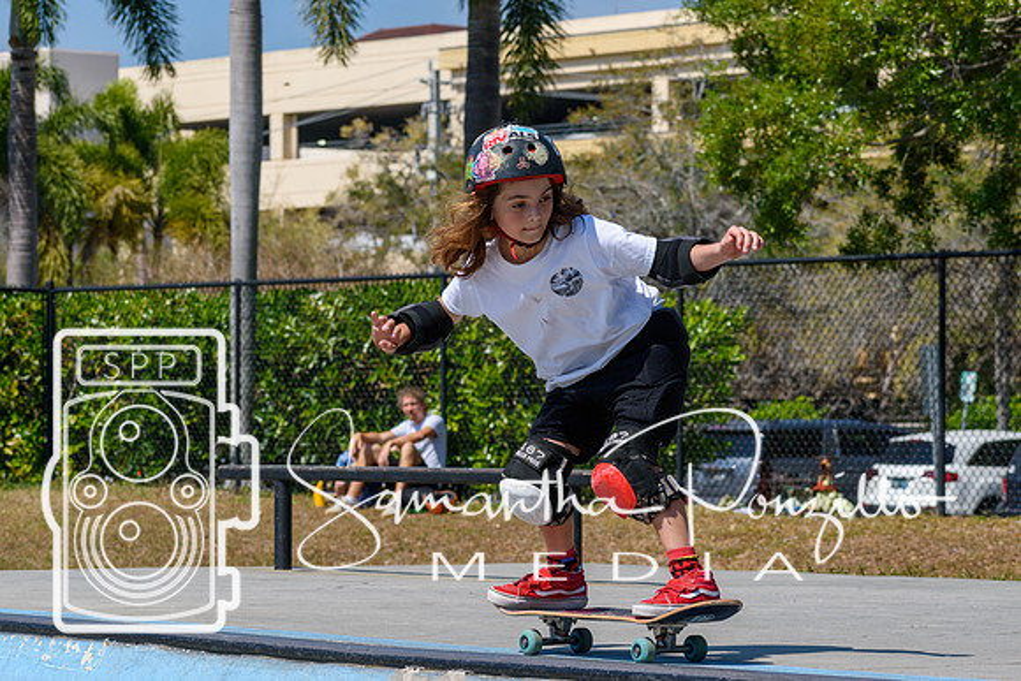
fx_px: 4042
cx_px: 510
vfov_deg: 9.6
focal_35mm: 142
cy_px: 340
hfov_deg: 14.4
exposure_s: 1/1000
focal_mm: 95
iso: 200
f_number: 8
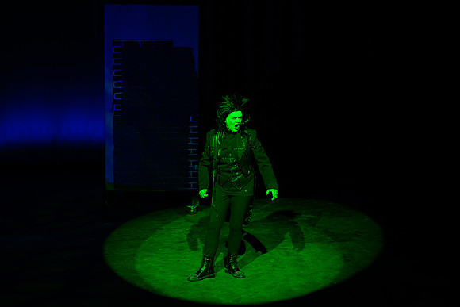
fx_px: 791
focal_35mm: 62
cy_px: 154
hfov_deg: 32.4
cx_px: 230
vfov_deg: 22.0
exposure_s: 1/125
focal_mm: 60
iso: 800
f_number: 5
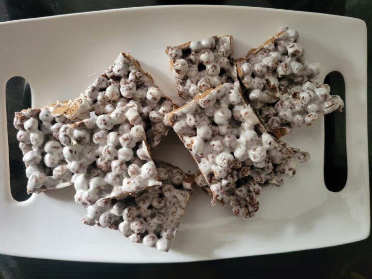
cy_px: 140
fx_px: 279
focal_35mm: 26
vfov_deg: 53.1
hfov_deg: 67.3
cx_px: 186
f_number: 1.8
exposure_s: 1/30
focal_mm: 5.4
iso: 640
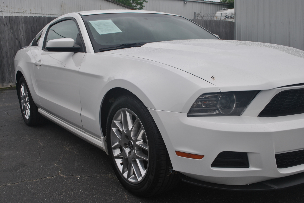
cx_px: 152
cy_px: 102
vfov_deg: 34.3
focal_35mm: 39
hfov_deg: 49.5
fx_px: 330
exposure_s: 1/250
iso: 100
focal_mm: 26
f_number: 7.1
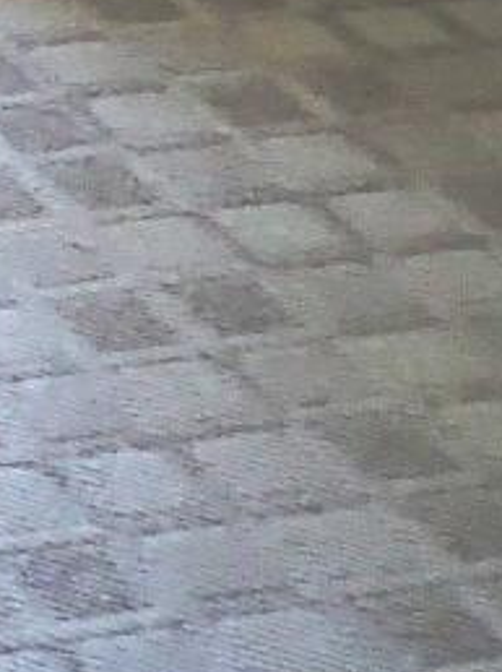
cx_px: -1241
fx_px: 3757
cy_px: -727
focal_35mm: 194
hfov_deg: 6.6
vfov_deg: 9.5
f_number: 2
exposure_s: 1/100
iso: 100
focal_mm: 4.5
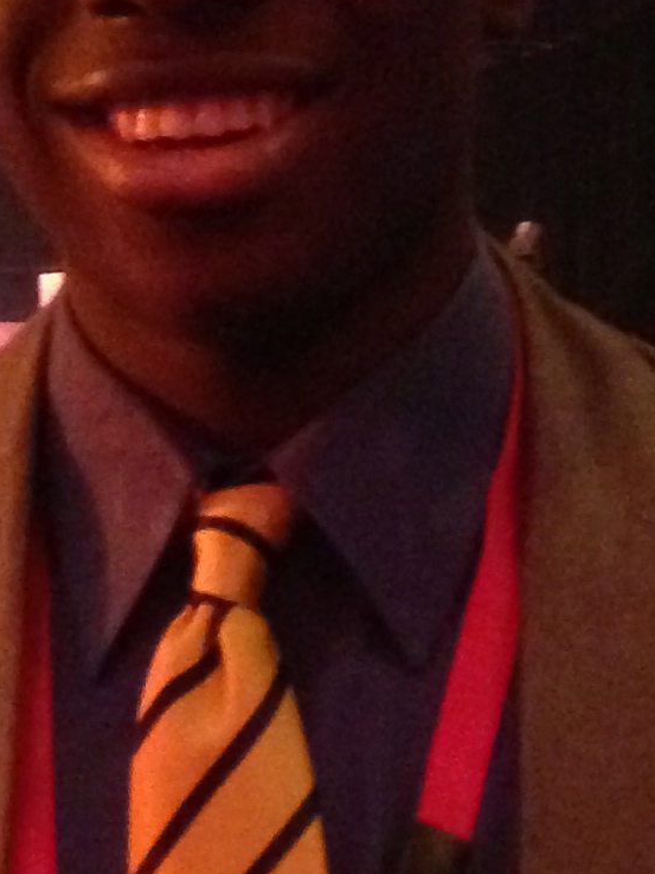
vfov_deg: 13.3
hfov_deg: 10.2
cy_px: 937
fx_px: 3686
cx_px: 384
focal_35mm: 146
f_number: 2.4
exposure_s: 1/15
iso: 800
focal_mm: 4.12
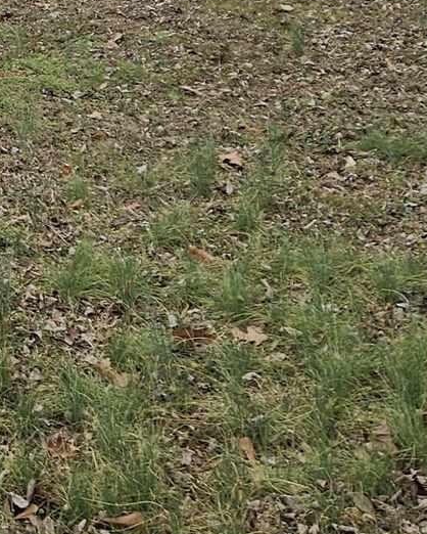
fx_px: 1563
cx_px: -170
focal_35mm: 99
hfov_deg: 14.7
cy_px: -195
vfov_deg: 17.9
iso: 25
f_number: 1.8
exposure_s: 1/390
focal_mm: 5.4
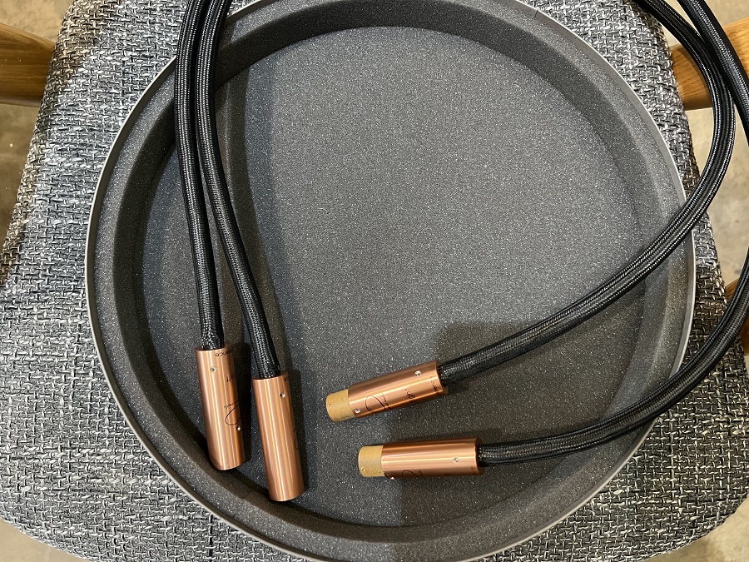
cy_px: 281
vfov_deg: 53.1
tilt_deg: -85.2
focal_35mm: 26
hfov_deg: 67.3
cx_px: 374
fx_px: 563
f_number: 1.5
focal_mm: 5.7
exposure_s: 1/40
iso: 500
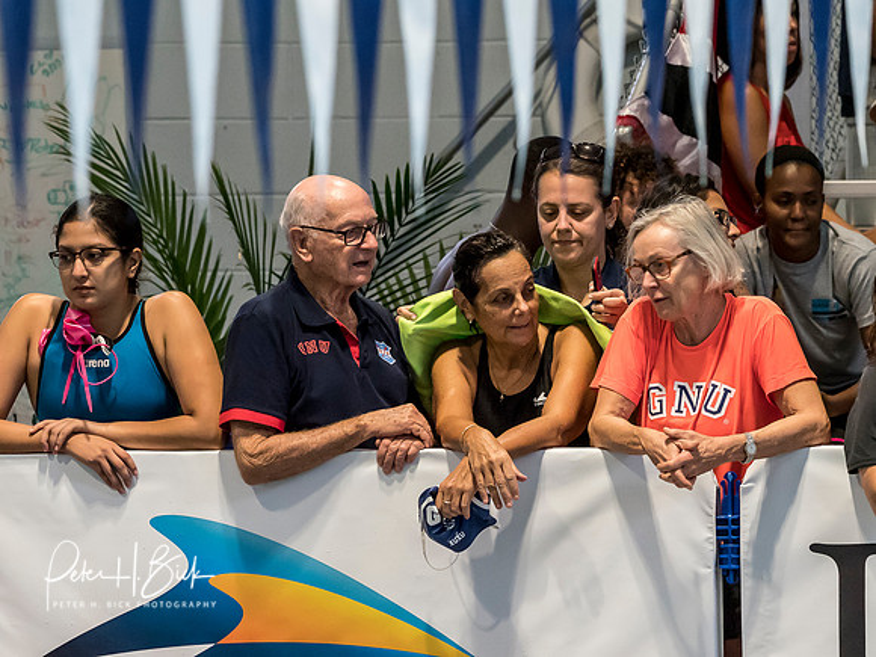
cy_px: 329
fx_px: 13385
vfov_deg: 2.8
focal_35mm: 529
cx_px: 578
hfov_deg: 3.7
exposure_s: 1/200
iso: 3200
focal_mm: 200
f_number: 5
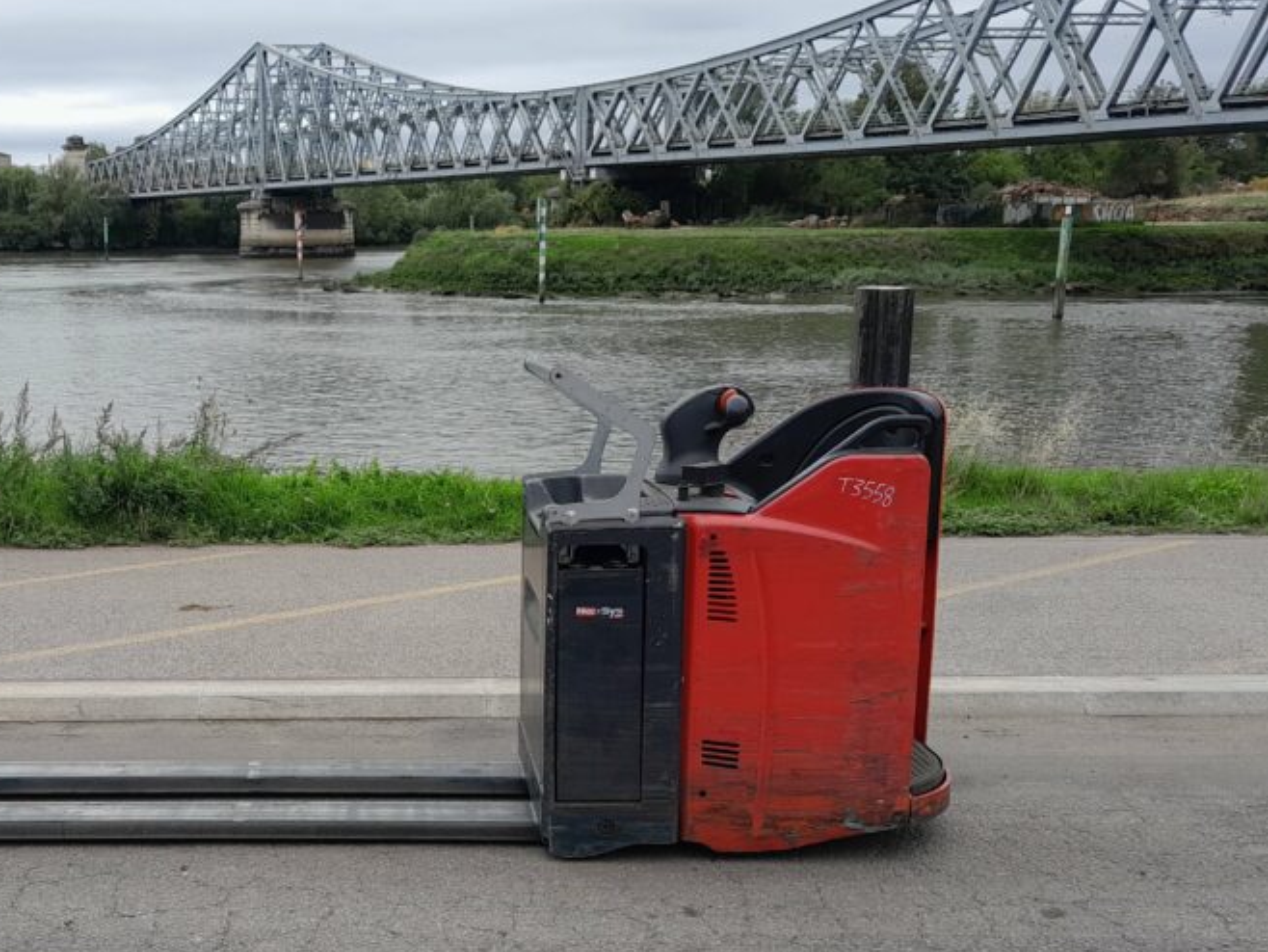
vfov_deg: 34.2
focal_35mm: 42
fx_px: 1539
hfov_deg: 43.6
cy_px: 599
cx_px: 341
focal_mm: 4
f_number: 1.8
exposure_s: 1/170
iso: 40
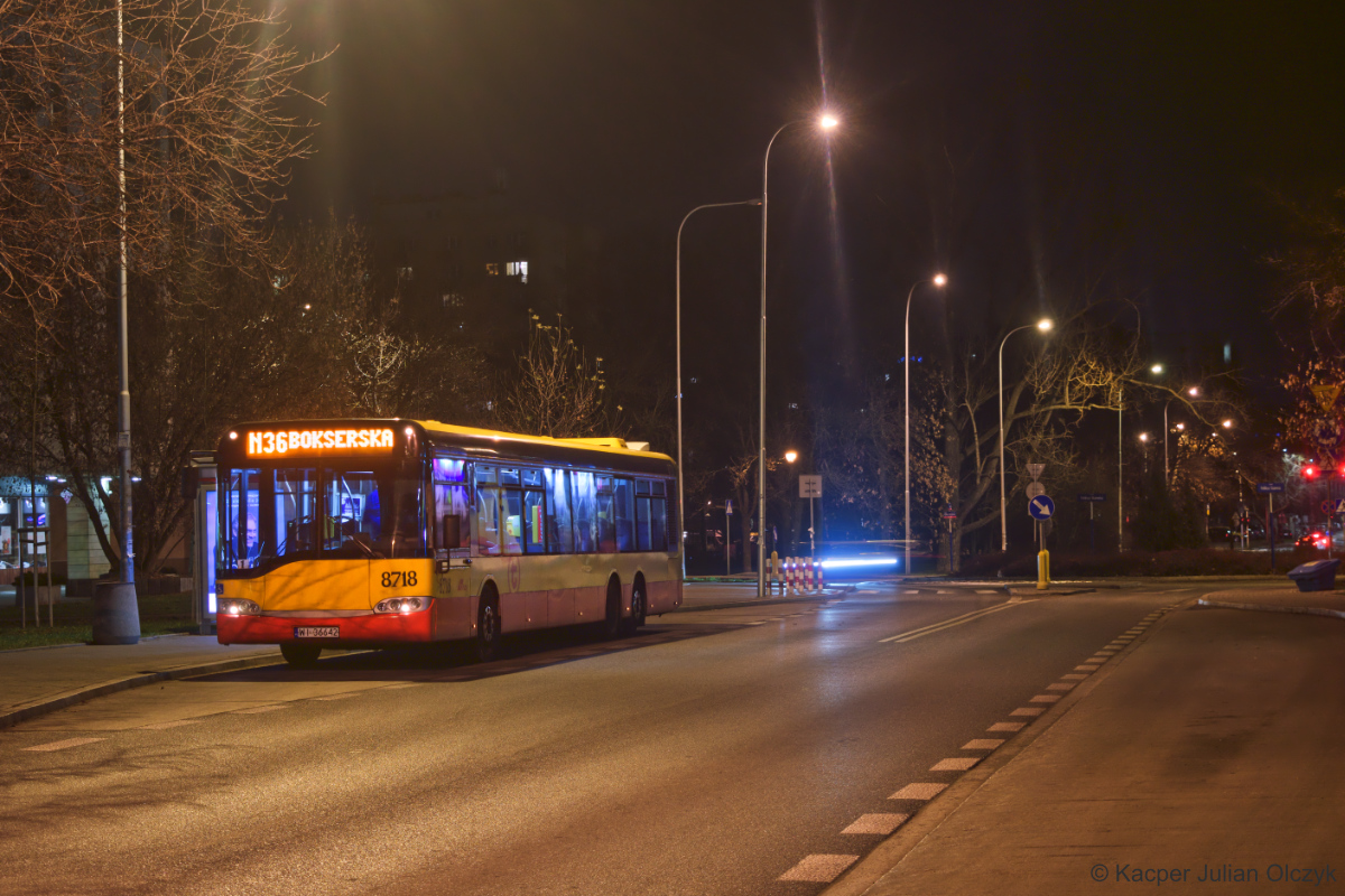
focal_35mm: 72
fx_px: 2690
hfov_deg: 28.1
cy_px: 448
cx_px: 672
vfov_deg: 18.9
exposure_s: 1.3
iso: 100
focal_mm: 48
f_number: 5.3
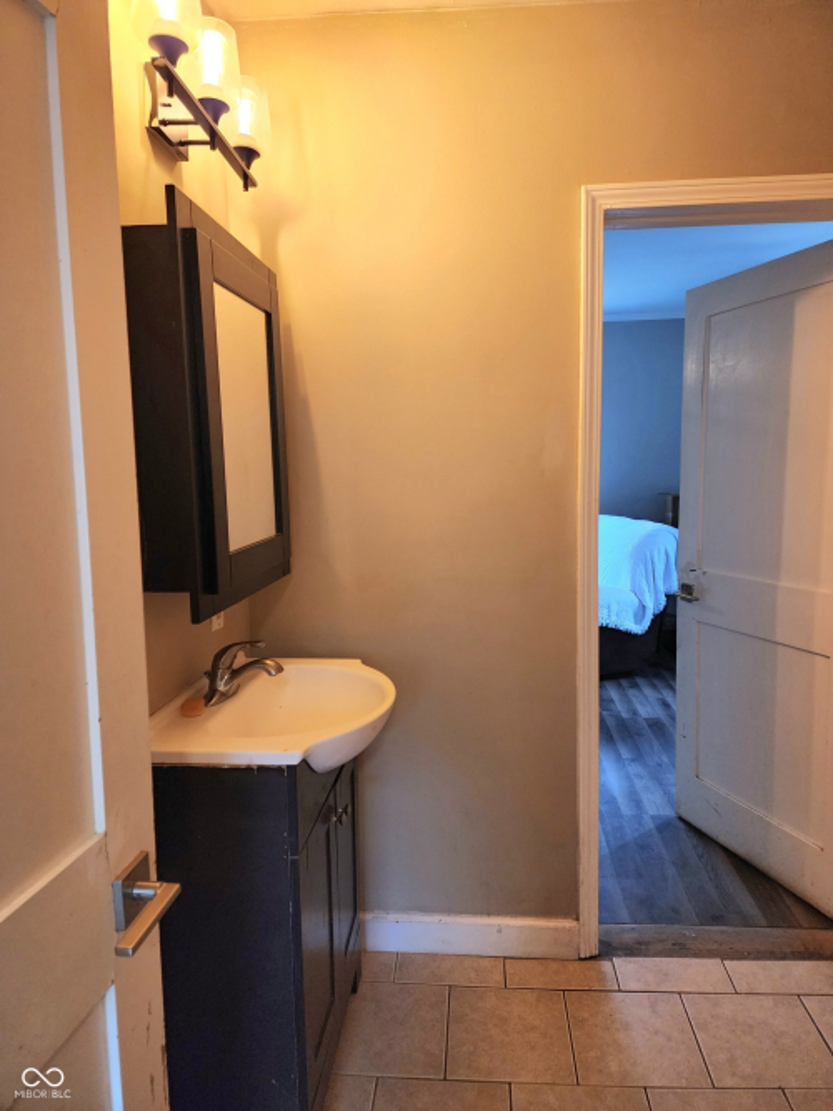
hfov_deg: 58.9
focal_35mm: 23
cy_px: 556
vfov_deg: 73.9
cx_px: 416
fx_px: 738
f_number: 1.8
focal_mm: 6.4
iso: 500
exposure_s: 1/120
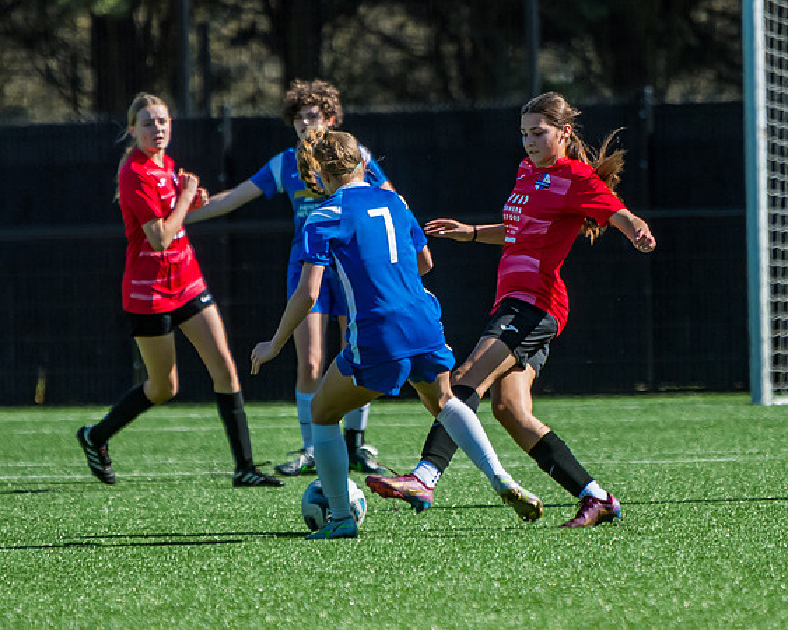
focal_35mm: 627
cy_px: 373
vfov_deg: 2.5
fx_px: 14615
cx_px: 527
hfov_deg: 3.1
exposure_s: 1/3200
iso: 400
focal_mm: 280
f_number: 4
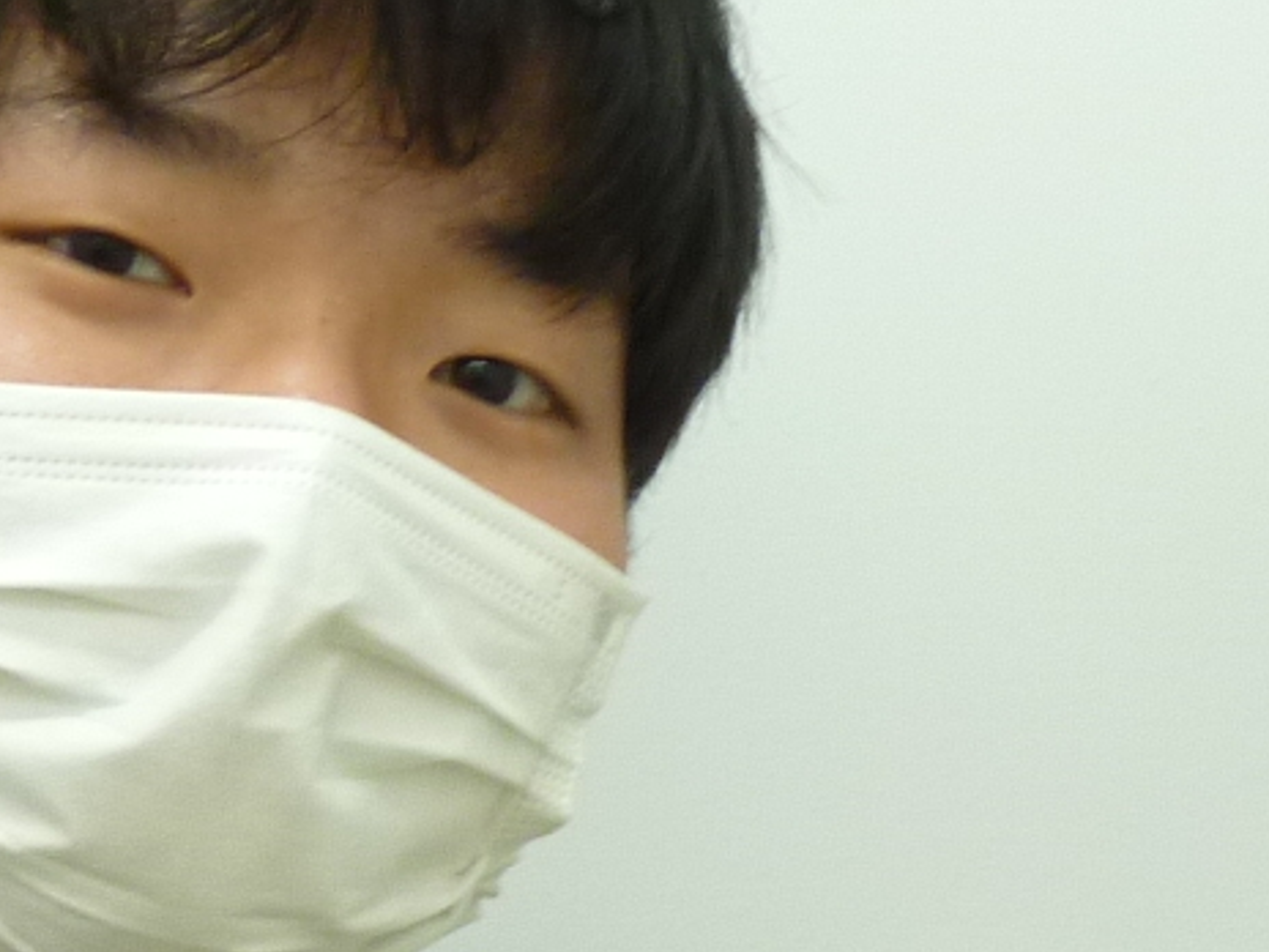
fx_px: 5829
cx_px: 1012
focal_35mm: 159
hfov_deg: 12.4
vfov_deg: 9.2
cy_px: 1149
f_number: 3.3
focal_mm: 6.3
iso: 160
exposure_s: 1/40
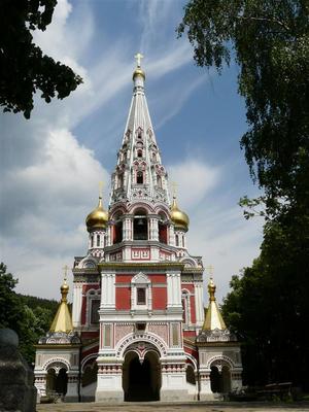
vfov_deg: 51.4
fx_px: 428
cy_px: 206
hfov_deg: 39.7
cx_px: 154
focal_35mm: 36
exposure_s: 1/400
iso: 100
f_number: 8
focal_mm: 4.6
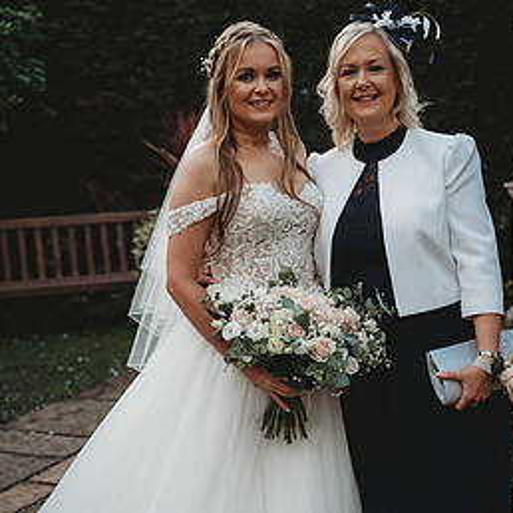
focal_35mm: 68
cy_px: 352
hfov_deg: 25.3
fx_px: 1140
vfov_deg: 25.2
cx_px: 281
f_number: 2.8
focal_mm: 46
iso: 100
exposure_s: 1/320
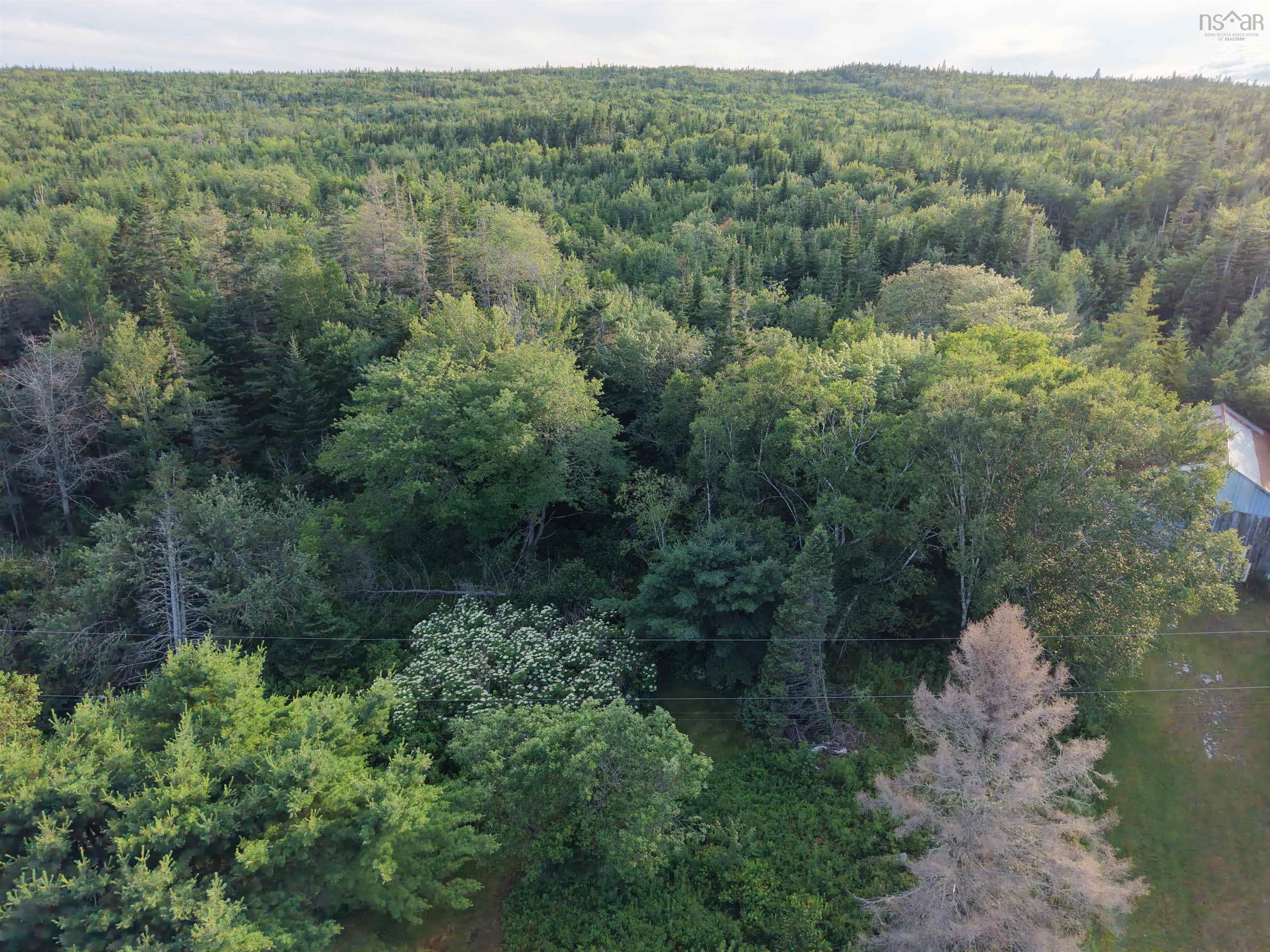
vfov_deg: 58.9
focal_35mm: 23
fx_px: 844
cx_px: 635
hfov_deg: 73.9
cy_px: 476
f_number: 1.8
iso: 100
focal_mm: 8.67
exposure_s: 1/240
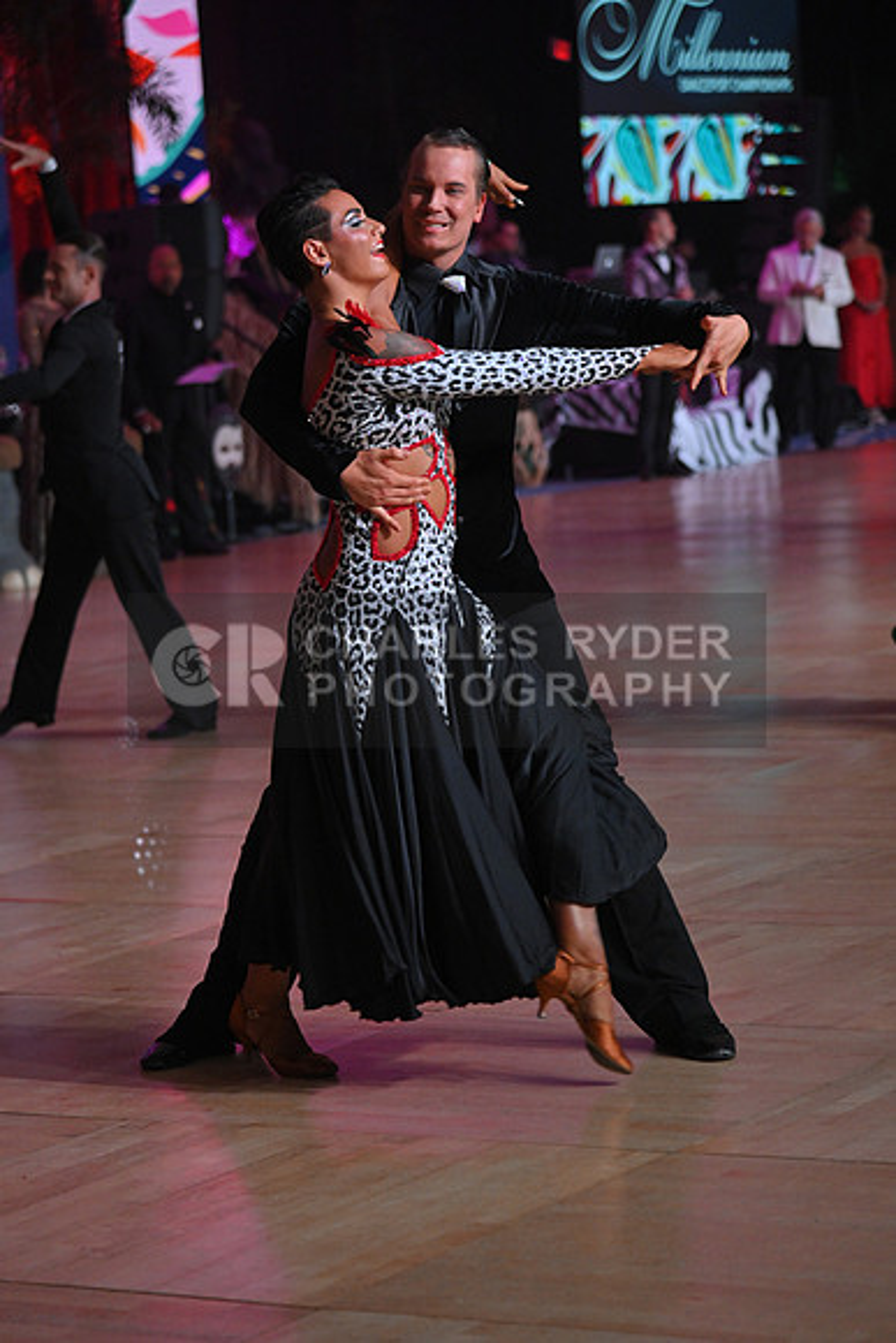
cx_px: 448
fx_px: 4477
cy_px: 672
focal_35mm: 120
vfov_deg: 17.1
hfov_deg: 11.4
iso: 2000
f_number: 5
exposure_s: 1/400
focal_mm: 120
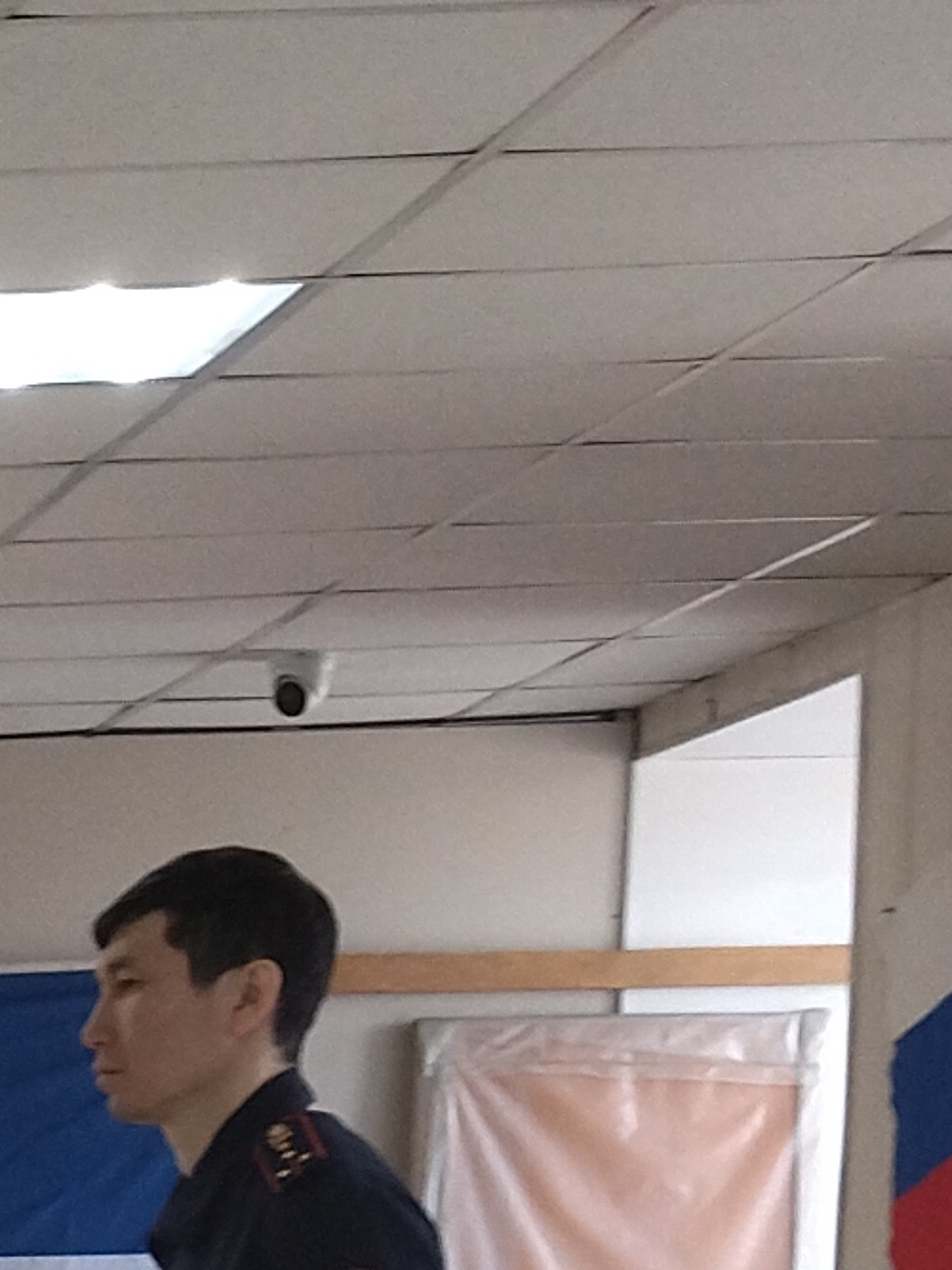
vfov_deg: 11.1
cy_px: 2519
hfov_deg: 8.1
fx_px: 5942
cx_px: -1708
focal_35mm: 162
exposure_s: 1/50
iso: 114
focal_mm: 4.74
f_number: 1.79
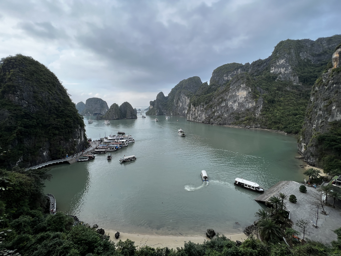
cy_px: 128
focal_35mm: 13
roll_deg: +1.4
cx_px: 170
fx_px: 128
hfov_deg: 106.2
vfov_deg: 89.9
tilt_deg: -8.5
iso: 32
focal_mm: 1.57
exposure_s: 1/382
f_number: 1.8
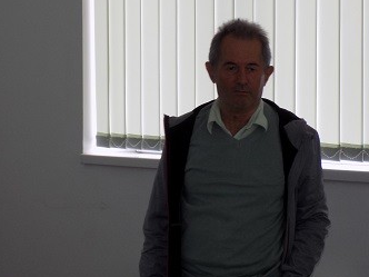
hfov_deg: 14.0
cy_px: 132
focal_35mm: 141
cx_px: 151
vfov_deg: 10.5
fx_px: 1503
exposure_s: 1/30
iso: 80
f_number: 4.3
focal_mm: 13.9
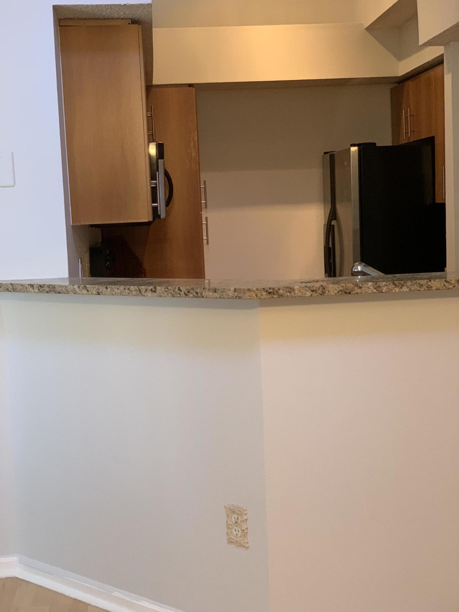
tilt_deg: -3.9
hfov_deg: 28.0
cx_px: 230
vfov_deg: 36.8
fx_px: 919
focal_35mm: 52
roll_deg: +2.4
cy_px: 306
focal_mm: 6
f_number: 2.4
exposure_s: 1/60
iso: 320
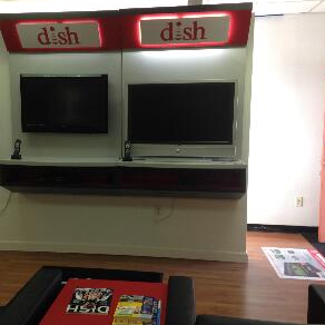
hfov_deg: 41.5
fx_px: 425
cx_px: 116
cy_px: 161
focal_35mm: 40
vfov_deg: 41.9
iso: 64
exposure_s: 1/20
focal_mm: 4.12
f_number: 2.4
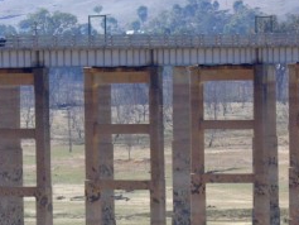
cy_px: 256
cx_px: 141
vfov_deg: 3.4
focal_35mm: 432
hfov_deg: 4.6
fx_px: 3733
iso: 100
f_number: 5.3
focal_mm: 30.2
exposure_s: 1/320
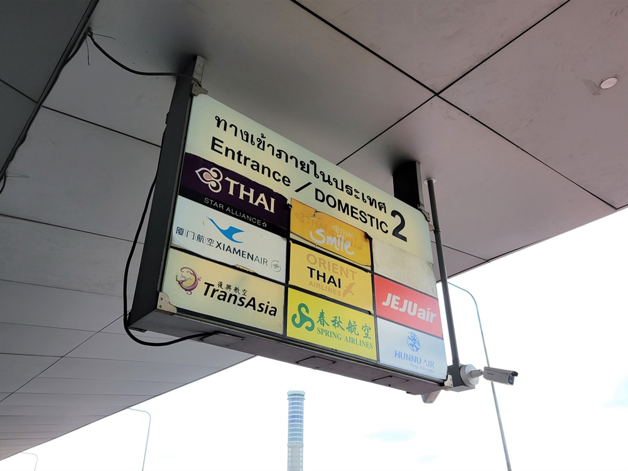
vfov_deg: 53.1
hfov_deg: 67.3
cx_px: 314
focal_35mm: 26
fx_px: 472
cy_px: 236
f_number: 1.8
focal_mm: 5.4
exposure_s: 1/897
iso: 40
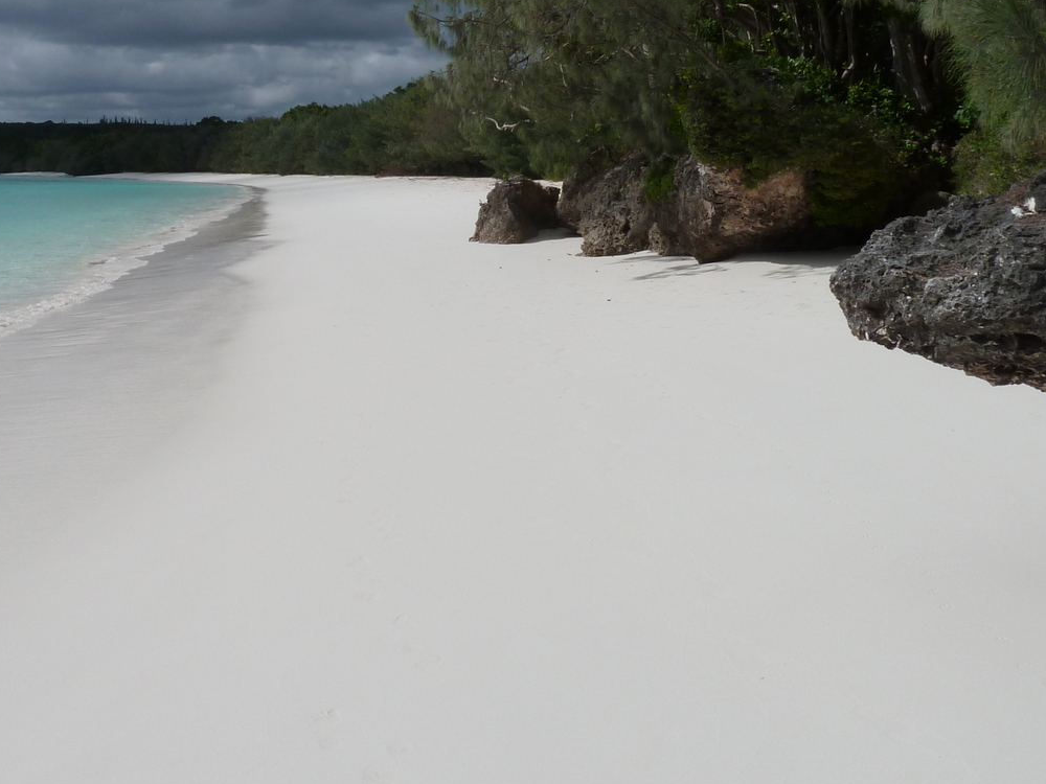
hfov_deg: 46.4
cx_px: 403
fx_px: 1209
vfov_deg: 35.4
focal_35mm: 40
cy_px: 228
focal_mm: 4.1
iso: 80
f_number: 6.3
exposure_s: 1/800
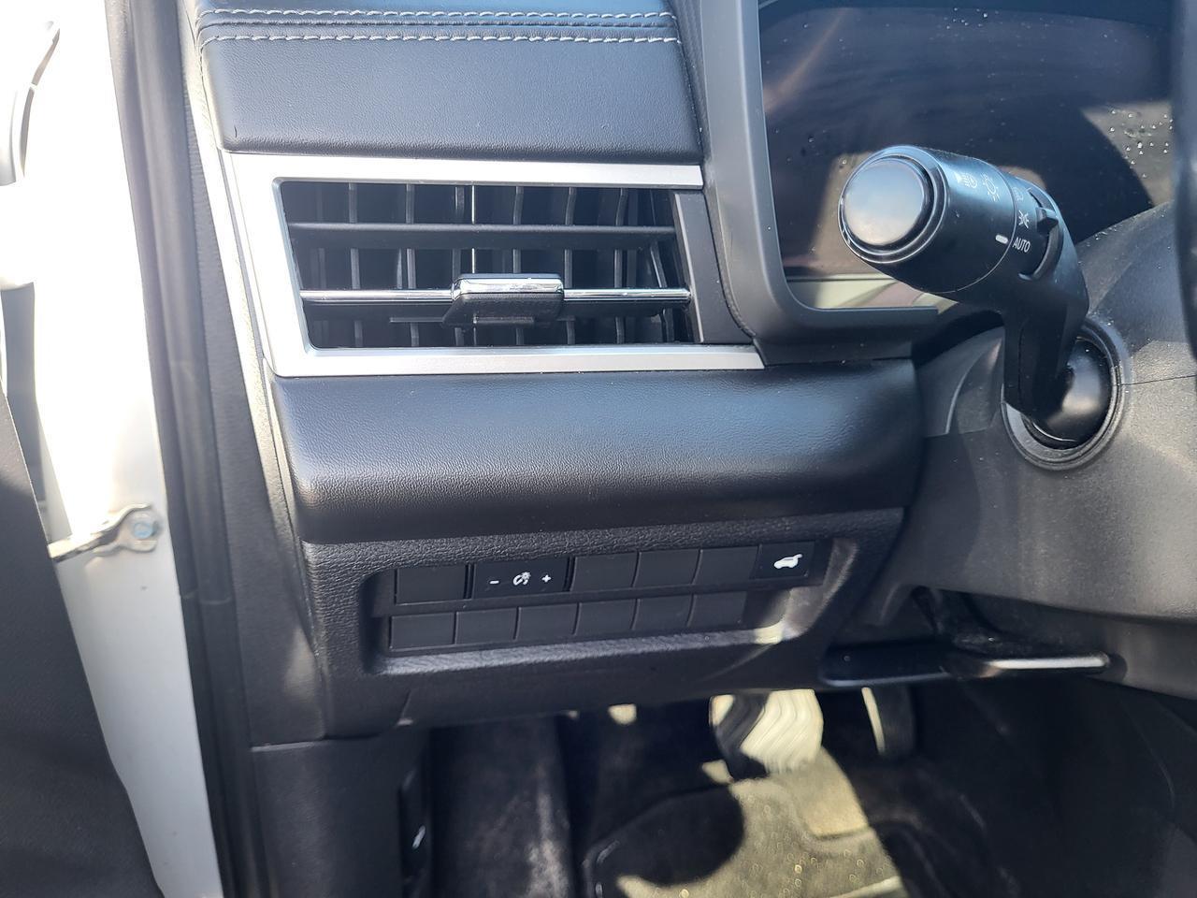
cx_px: 598
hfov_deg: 67.3
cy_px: 449
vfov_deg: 53.1
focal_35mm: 26
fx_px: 899
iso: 80
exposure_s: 1/120
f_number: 1.8
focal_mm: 5.4
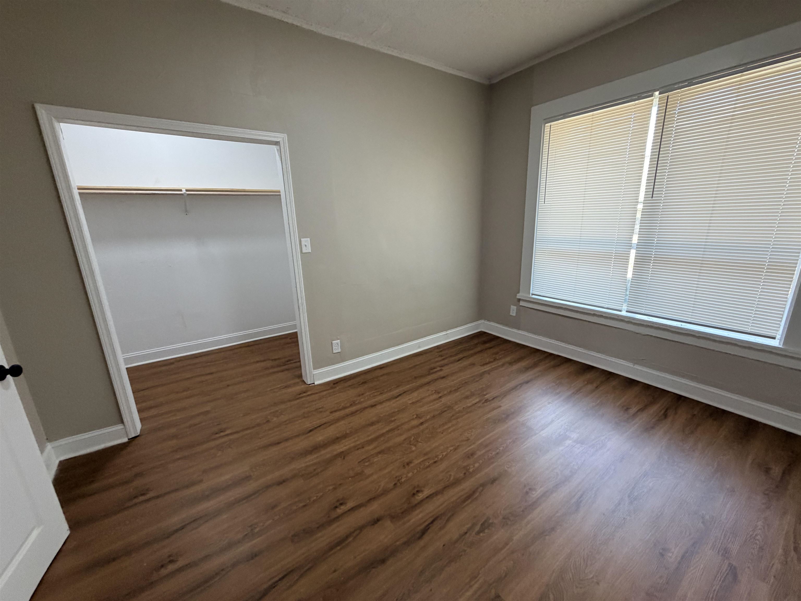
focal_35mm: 14
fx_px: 324
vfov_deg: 85.7
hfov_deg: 102.1
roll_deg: +2.4
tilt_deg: -14.3
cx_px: 400
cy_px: 300
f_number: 2.2
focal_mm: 2.22
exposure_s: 1/120
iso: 250
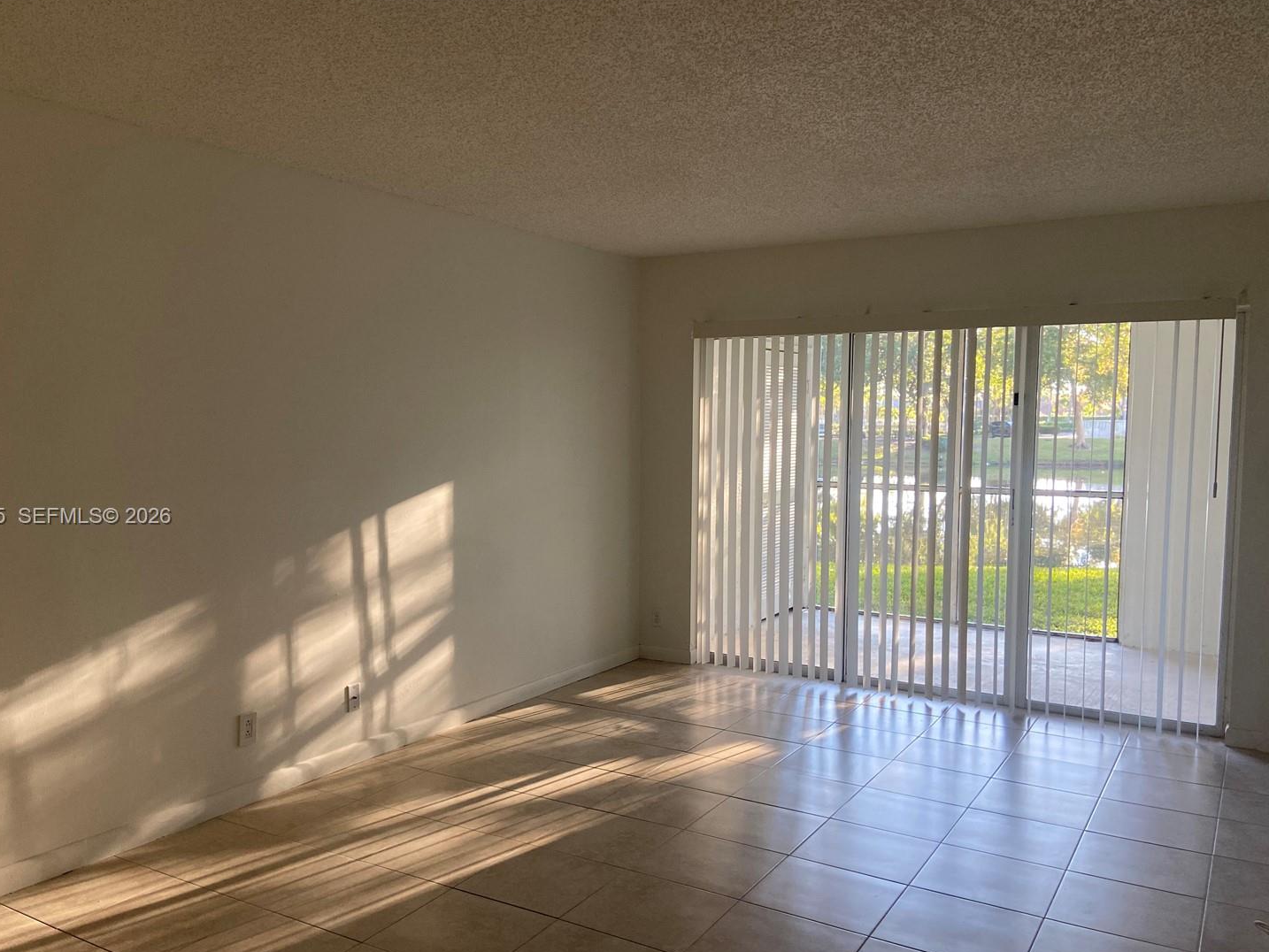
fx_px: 1063
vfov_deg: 48.2
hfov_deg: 61.6
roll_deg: +0.4
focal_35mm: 29
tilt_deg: -5.2
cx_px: 604
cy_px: 518
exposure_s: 1/84
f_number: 1.8
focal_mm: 4.25
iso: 125
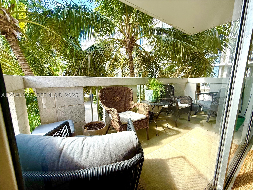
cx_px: 126
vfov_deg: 85.7
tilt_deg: -8.7
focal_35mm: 14
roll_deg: -0.3
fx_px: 102
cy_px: 95
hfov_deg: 102.1
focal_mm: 2.22
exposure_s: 1/99
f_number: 2.2
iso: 64
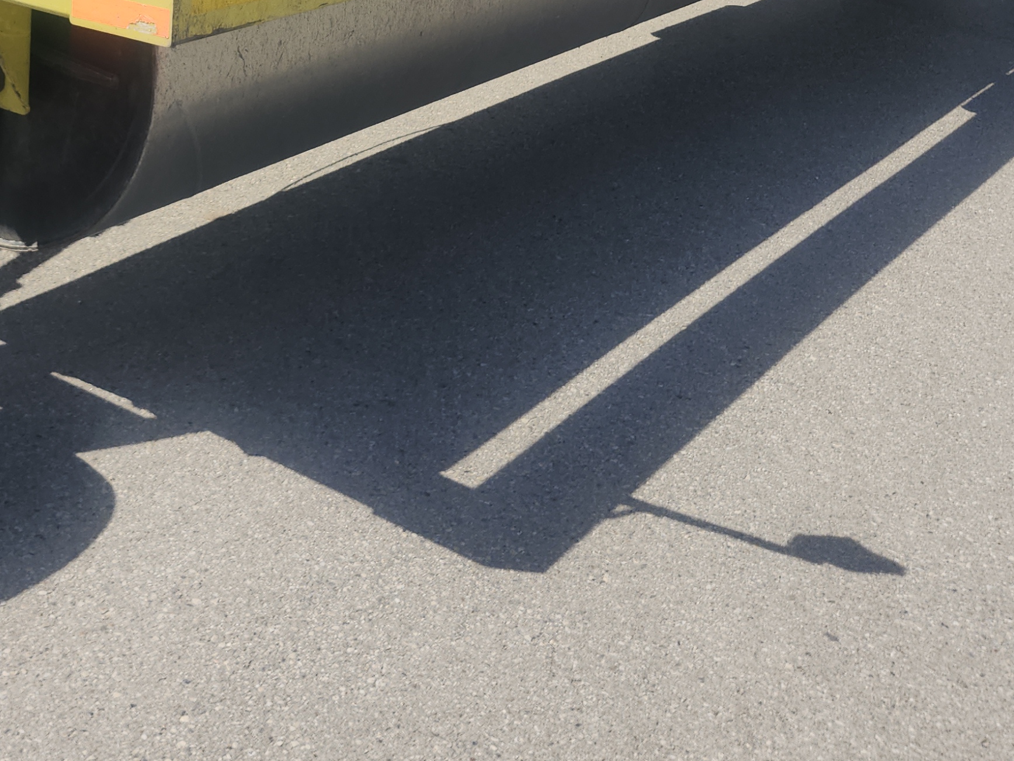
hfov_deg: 35.0
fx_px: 1553
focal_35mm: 53
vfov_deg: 25.4
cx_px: 196
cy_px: -85
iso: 25
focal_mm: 5.54
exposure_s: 1/1145
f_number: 1.8
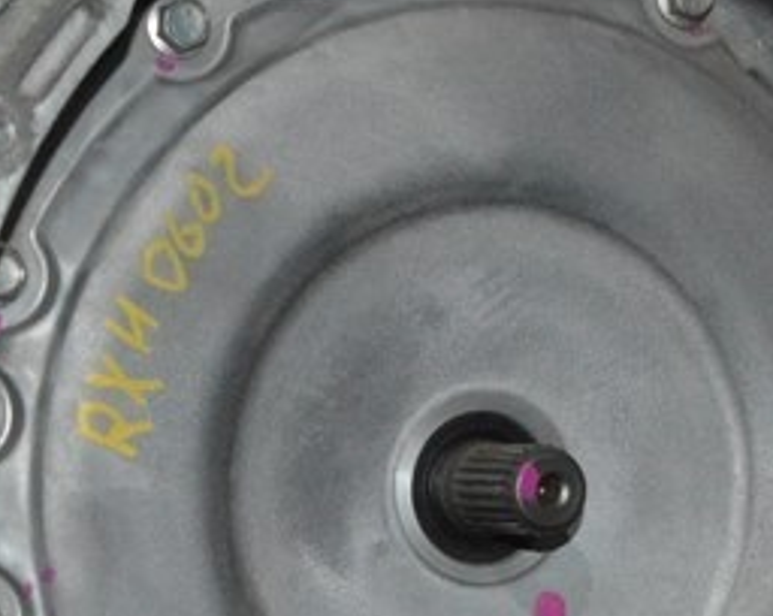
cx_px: 154
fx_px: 2833
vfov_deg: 12.3
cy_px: 533
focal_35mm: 124
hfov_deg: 15.4
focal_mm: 22
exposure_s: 1/60
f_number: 3.8
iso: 3200
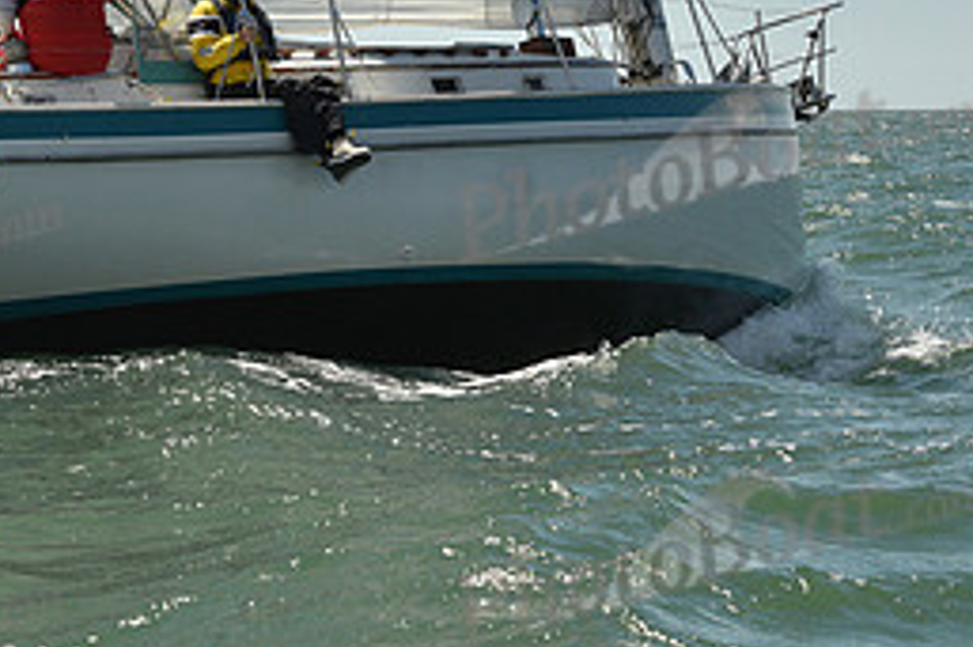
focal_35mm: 158
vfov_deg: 8.6
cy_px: 21
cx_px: 261
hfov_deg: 13.0
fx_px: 4268
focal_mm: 70
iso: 320
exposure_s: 1/800
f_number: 11
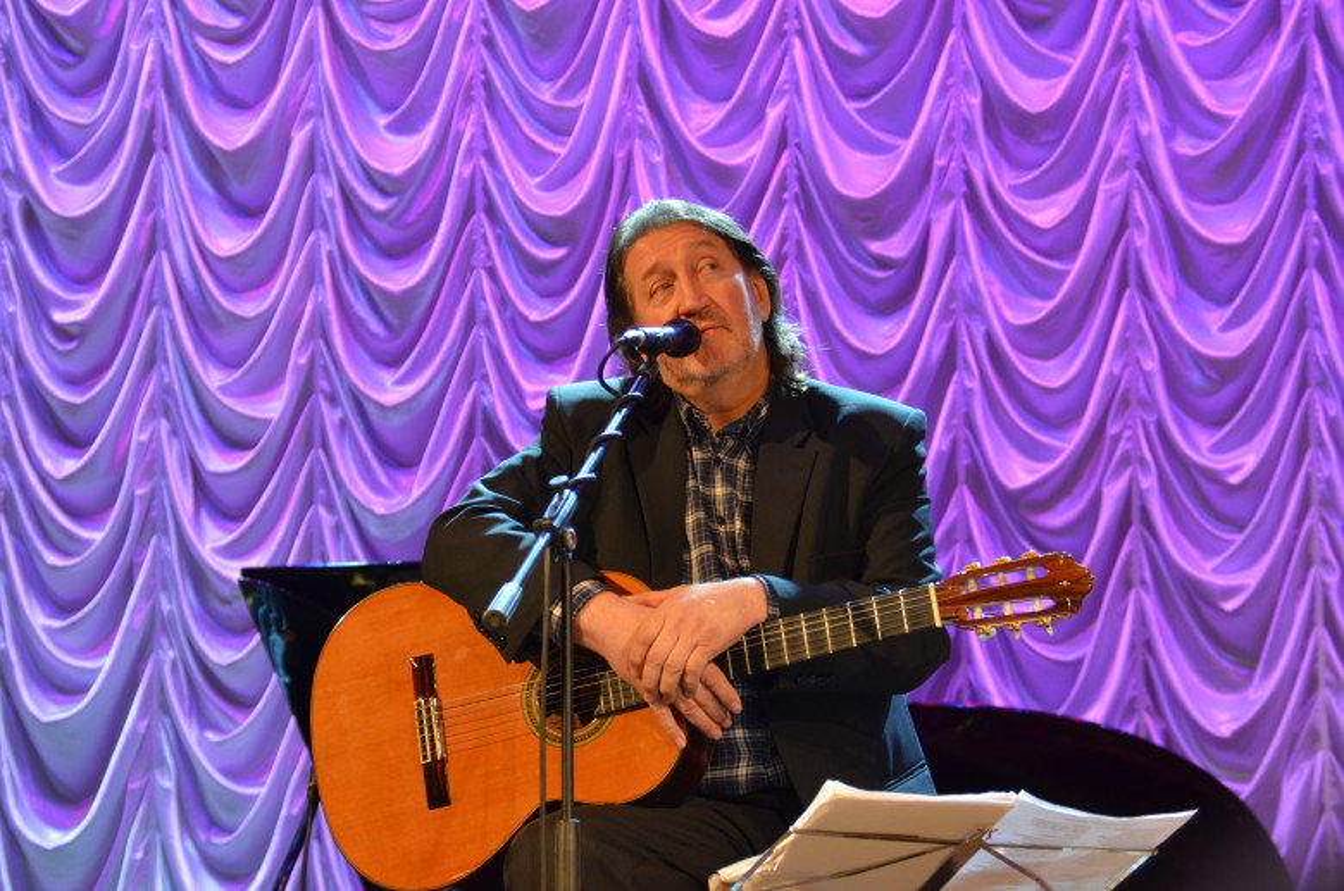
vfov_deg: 11.1
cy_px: 446
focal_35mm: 123
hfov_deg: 16.7
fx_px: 4584
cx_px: 672
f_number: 5.6
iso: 1600
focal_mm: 82
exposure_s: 1/30
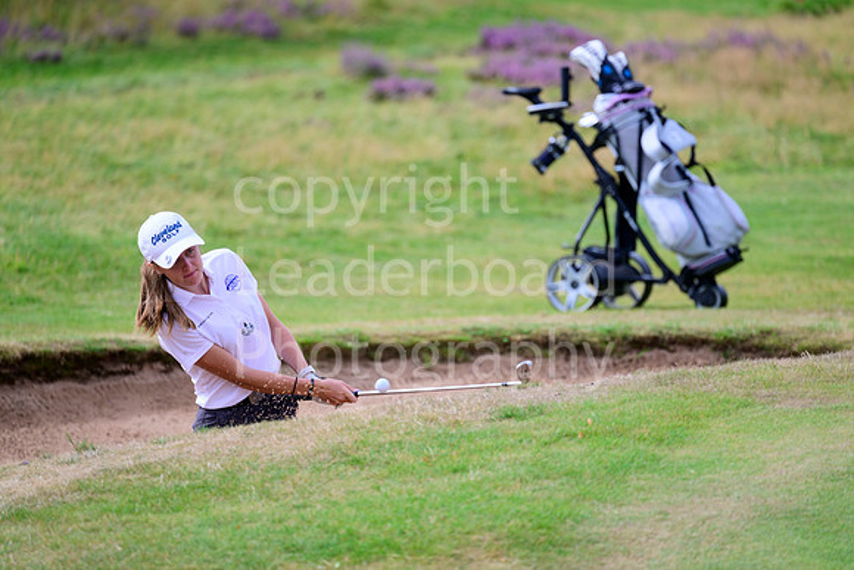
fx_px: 7830
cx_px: 427
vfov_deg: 4.2
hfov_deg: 6.2
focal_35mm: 330
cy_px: 285
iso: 320
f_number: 5.6
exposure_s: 1/1000
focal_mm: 330
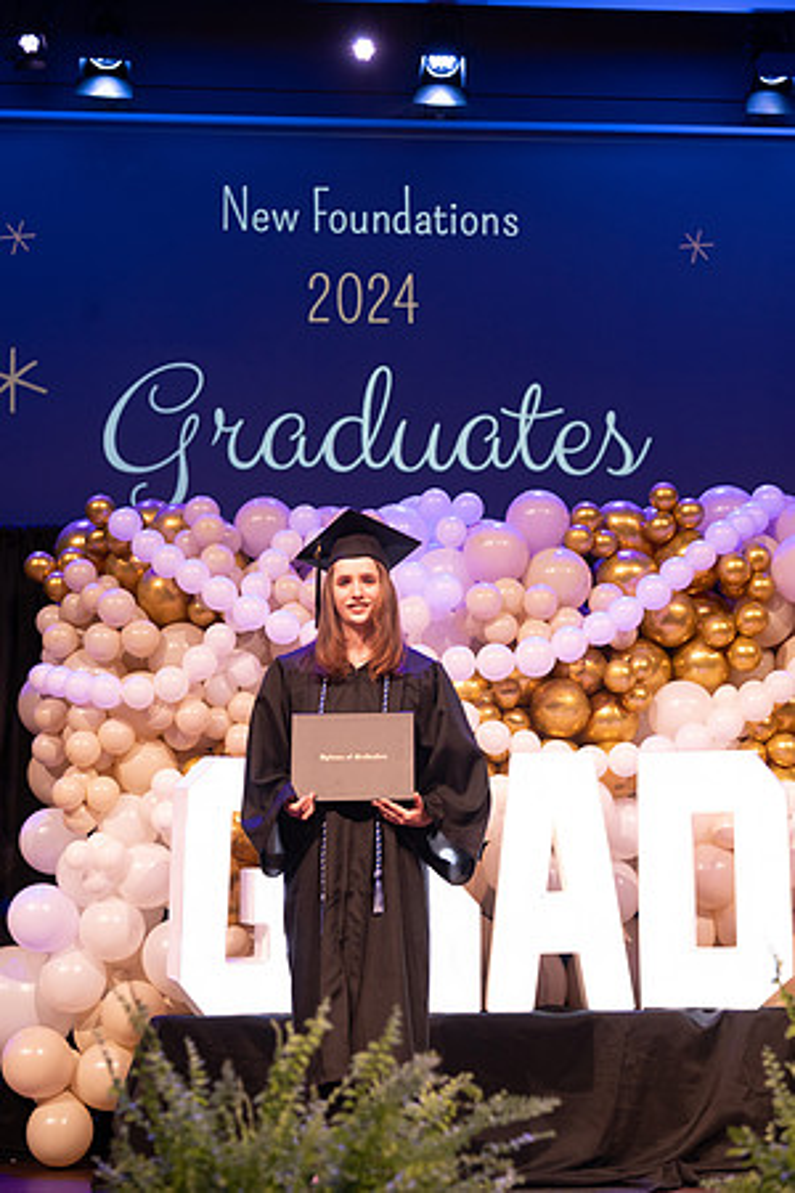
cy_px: 596
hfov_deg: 23.4
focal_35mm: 58
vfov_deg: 34.5
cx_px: 398
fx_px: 1921
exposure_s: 1/200
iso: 1600
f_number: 4
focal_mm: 58
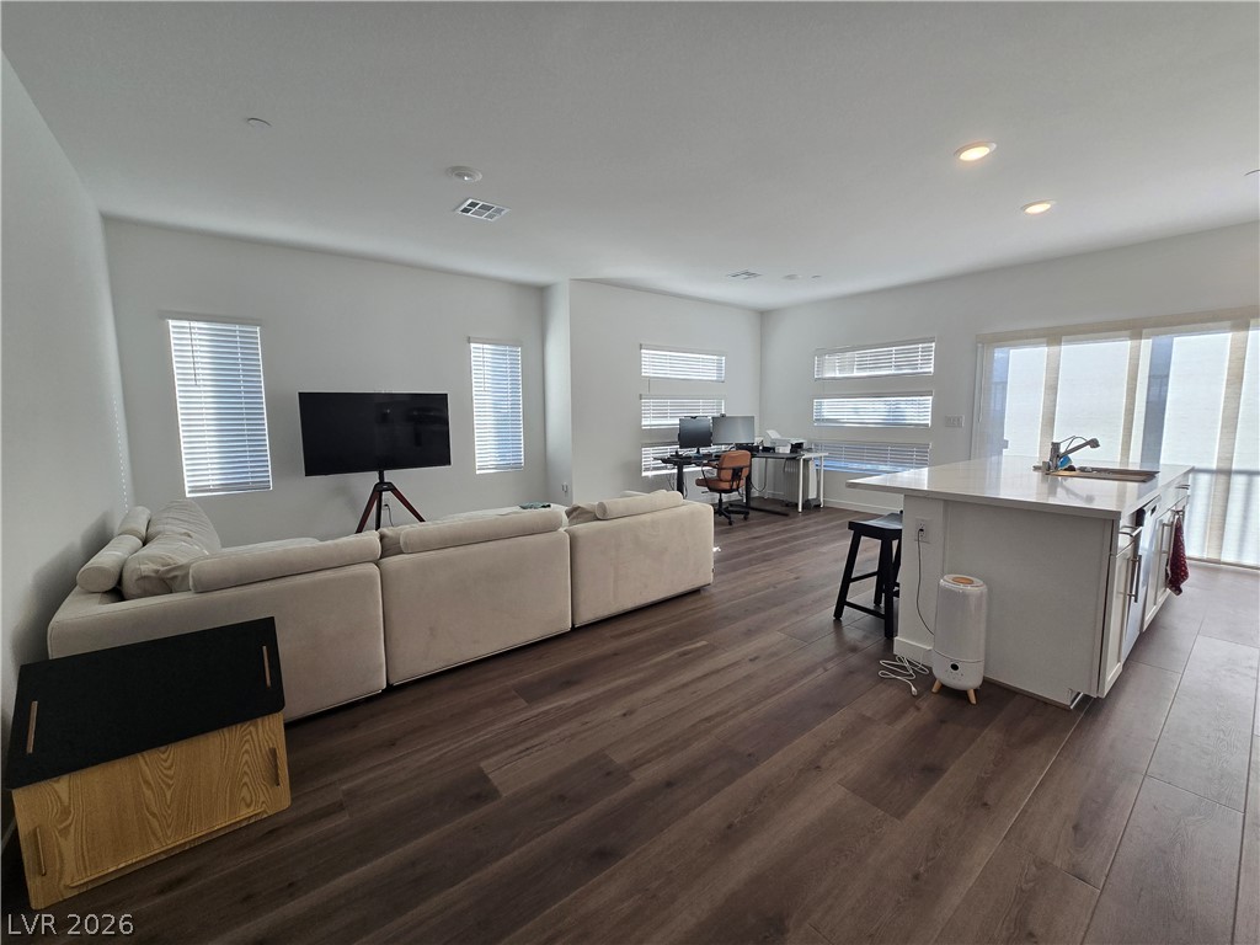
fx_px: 473
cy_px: 472
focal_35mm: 13
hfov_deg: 106.2
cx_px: 630
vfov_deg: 89.9
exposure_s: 1/120
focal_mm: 2.2
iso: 100
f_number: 2.2
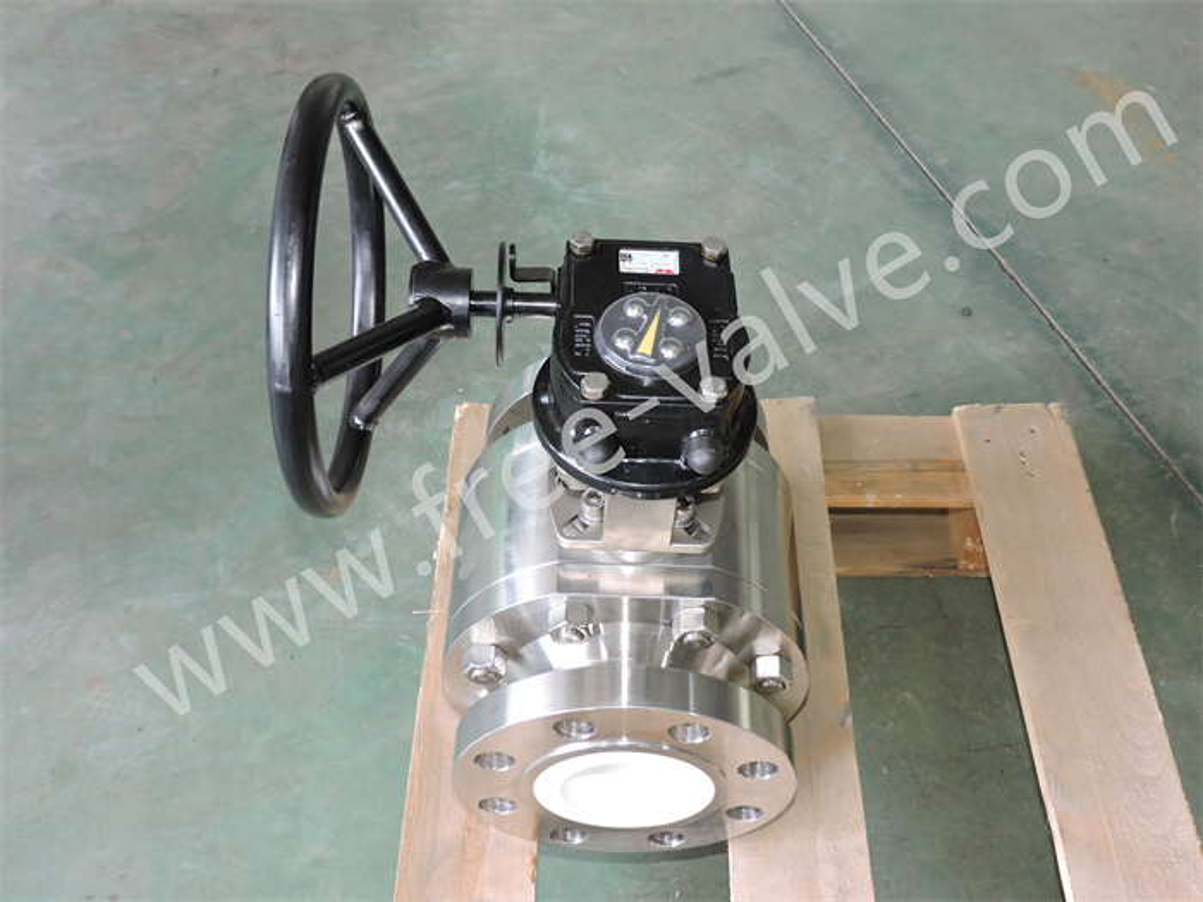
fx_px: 1216
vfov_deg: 40.7
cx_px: 602
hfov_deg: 52.6
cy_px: 451
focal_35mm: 35
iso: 280
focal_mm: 6.2
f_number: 3.3
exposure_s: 1/50
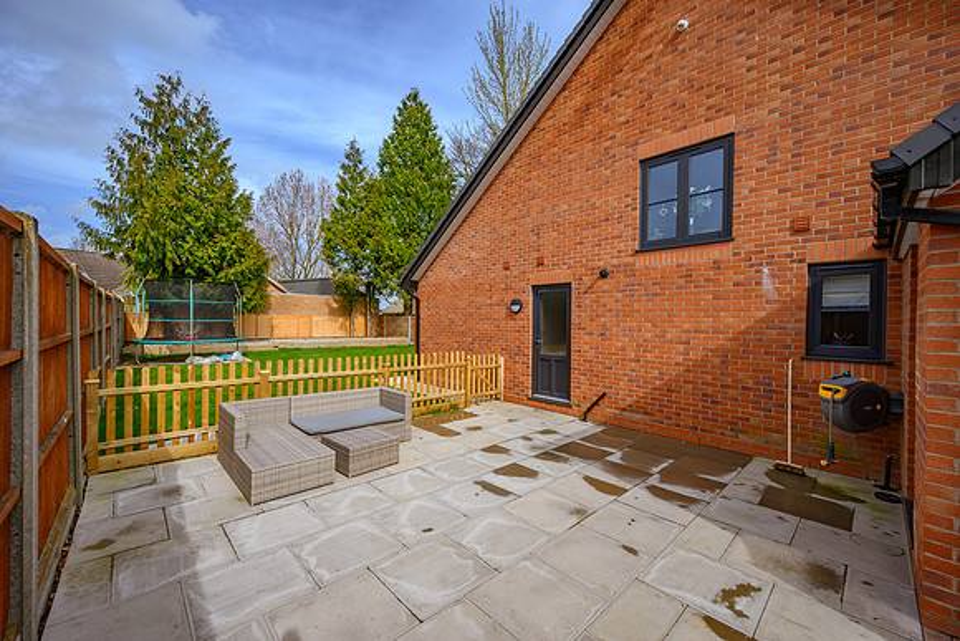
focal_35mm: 14
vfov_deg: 81.2
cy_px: 320
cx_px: 480
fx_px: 373
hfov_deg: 104.2
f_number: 8
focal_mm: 14
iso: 100
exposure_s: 1/250
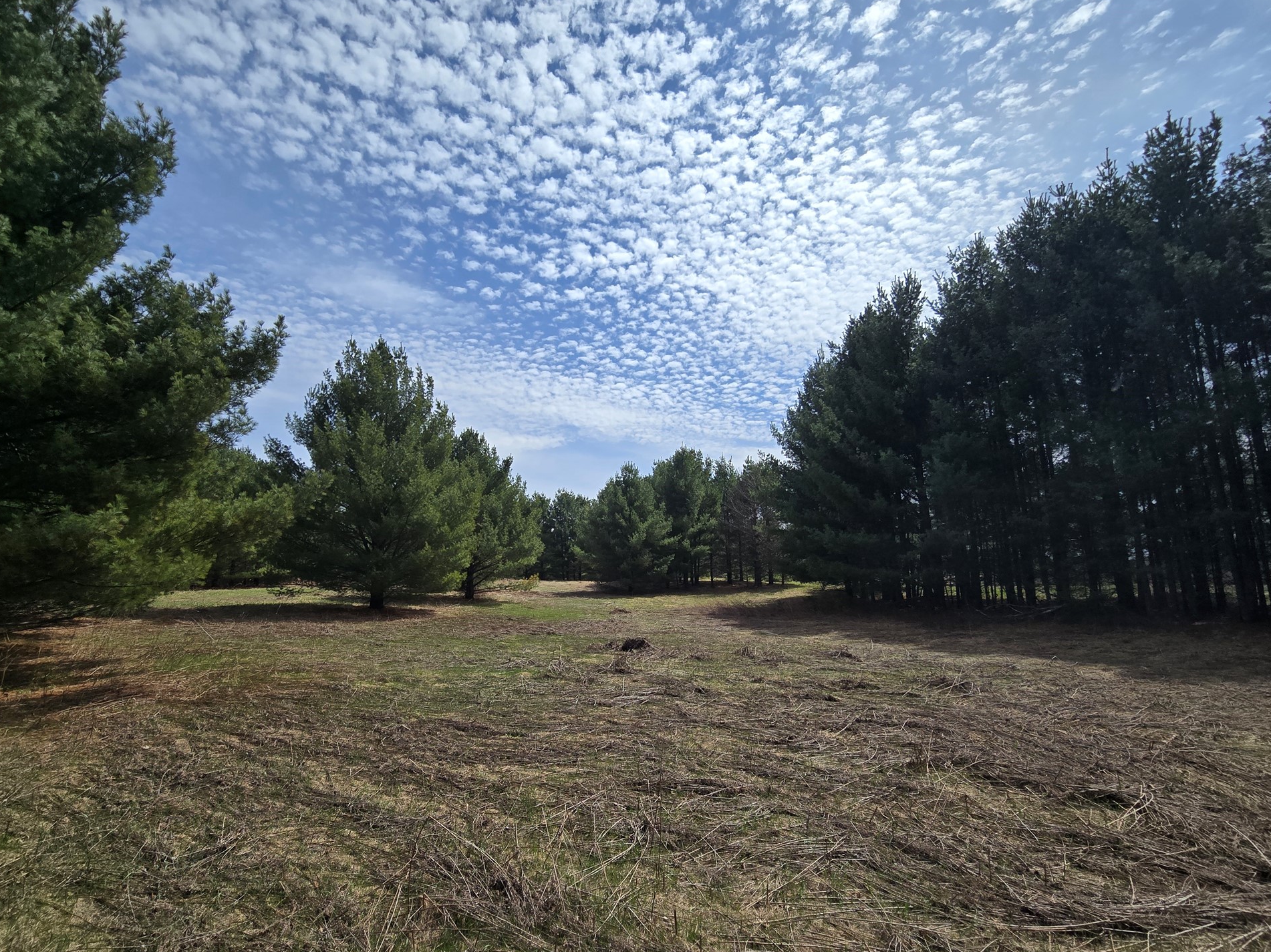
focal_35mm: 14
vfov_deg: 85.6
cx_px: 590
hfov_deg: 101.9
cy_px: 496
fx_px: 514
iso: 50
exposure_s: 1/3126
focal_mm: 2.2
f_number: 2.2
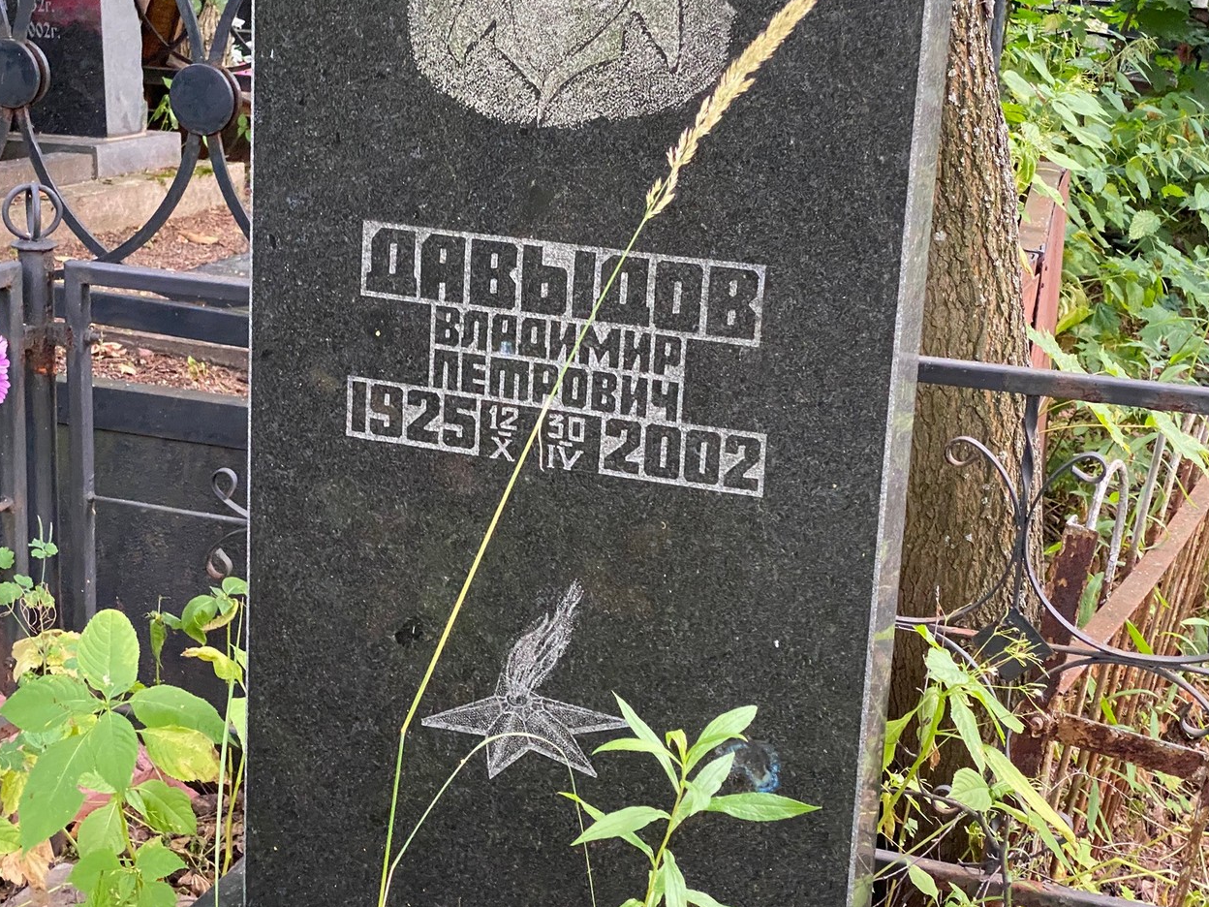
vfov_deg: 24.4
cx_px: 538
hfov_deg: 32.2
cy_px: 388
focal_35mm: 60
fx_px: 2096
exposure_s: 1/60
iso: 500
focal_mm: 6
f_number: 2
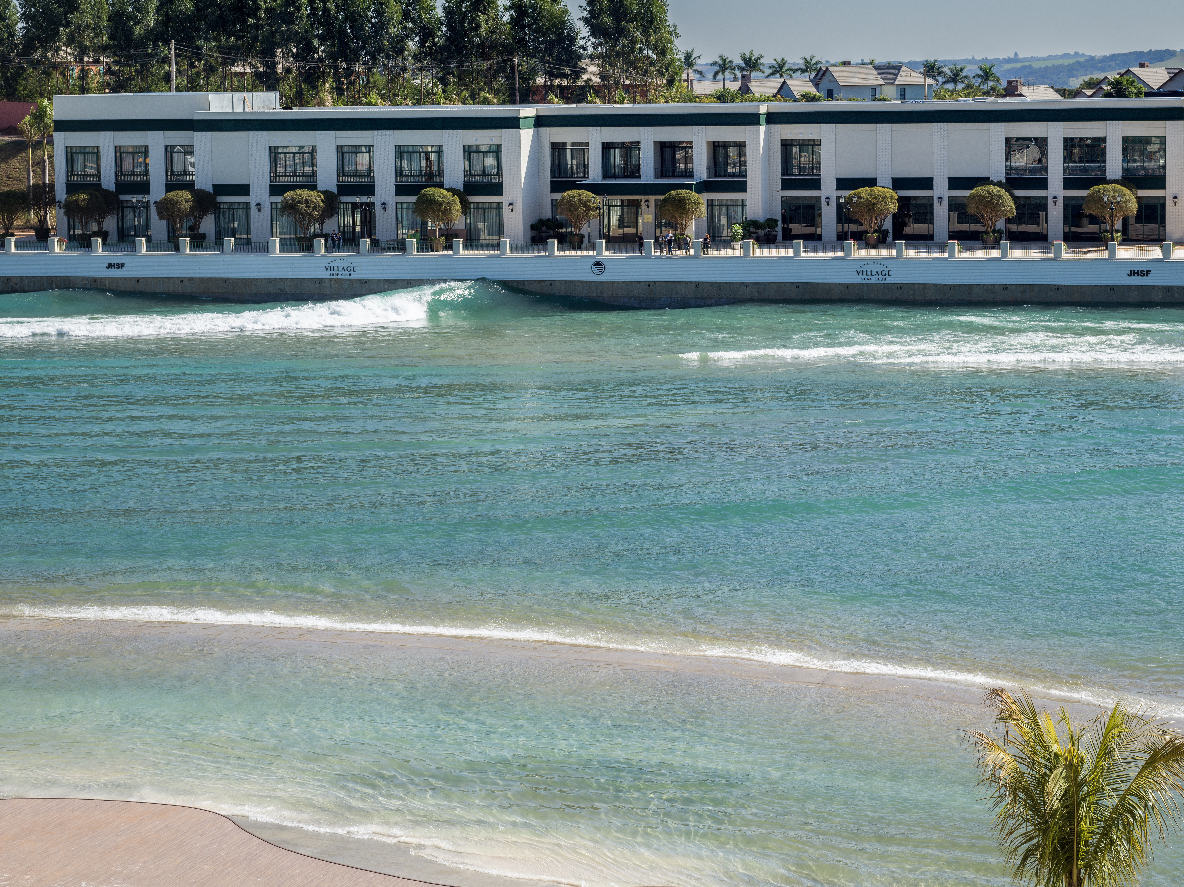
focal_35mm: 68
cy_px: 249
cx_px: 636
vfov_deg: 21.5
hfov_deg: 28.6
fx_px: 2325
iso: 100
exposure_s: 1/180
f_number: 9.5
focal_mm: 60
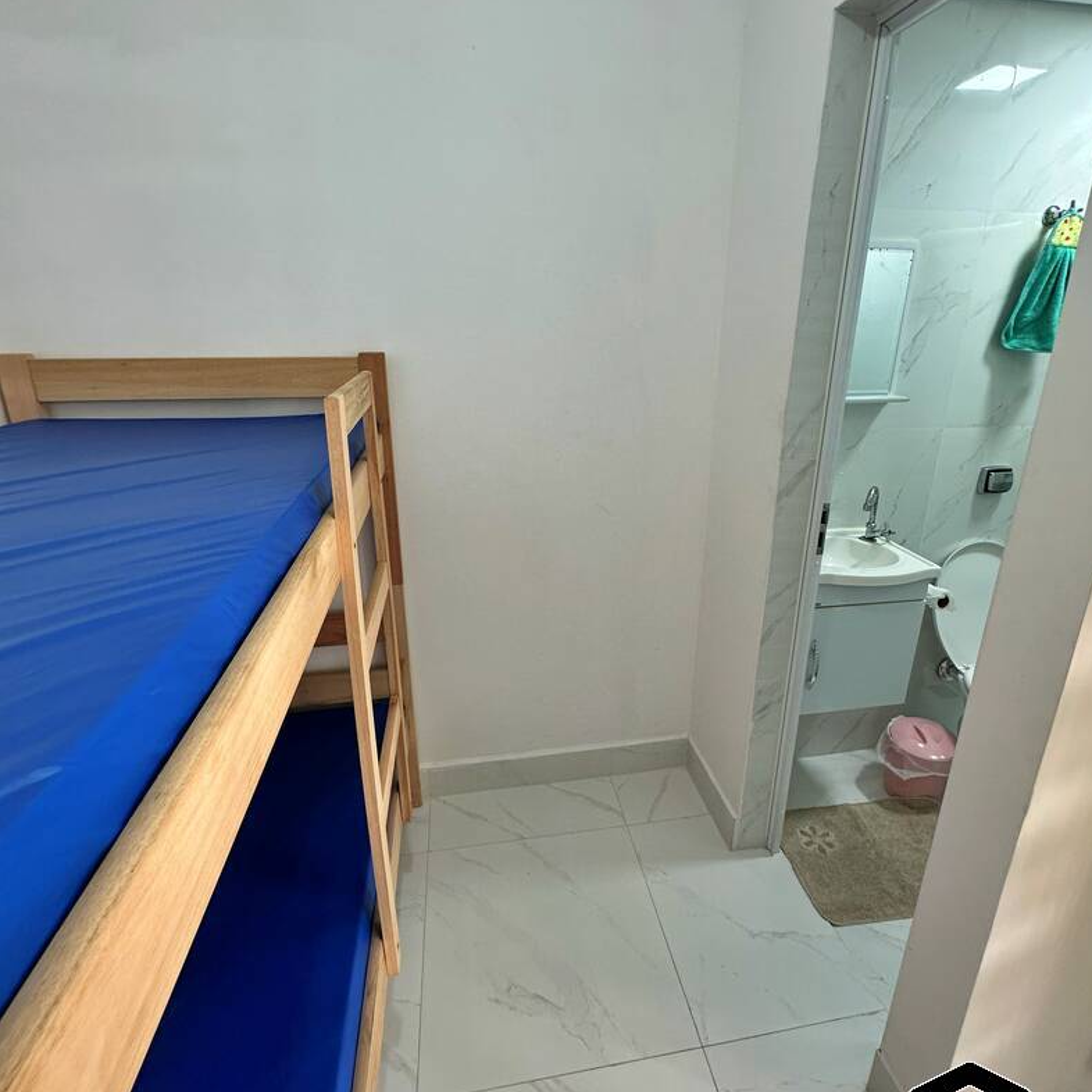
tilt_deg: -16.8
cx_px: 561
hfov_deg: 83.9
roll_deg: -1.1
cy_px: 511
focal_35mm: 17
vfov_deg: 83.9
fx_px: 607
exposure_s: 1/120
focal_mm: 2.22
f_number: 2.2
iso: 160
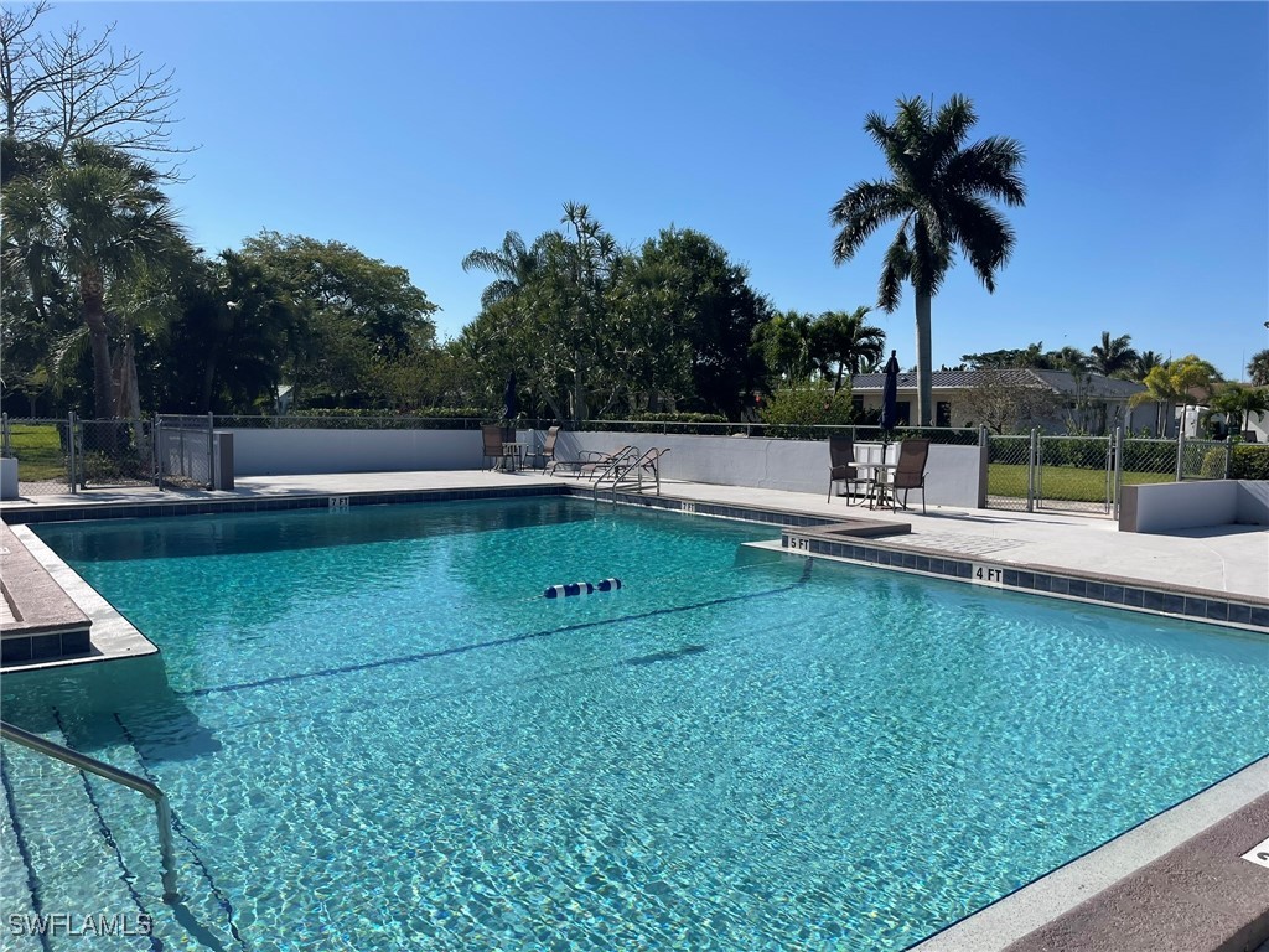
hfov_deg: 69.4
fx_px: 916
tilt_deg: -3.7
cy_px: 476
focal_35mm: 25
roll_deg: -1.1
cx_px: 634
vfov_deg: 54.9
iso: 32
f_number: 1.6
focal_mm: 5.1
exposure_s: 1/5917
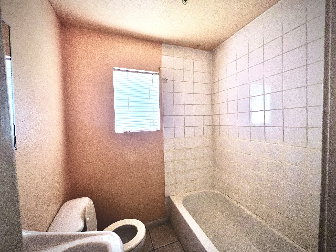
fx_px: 126
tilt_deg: -3.3
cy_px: 126
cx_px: 168
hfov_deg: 106.2
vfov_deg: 89.9
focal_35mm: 13
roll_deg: +1.8
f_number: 1.8
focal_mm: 1.57
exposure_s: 1/99
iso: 125
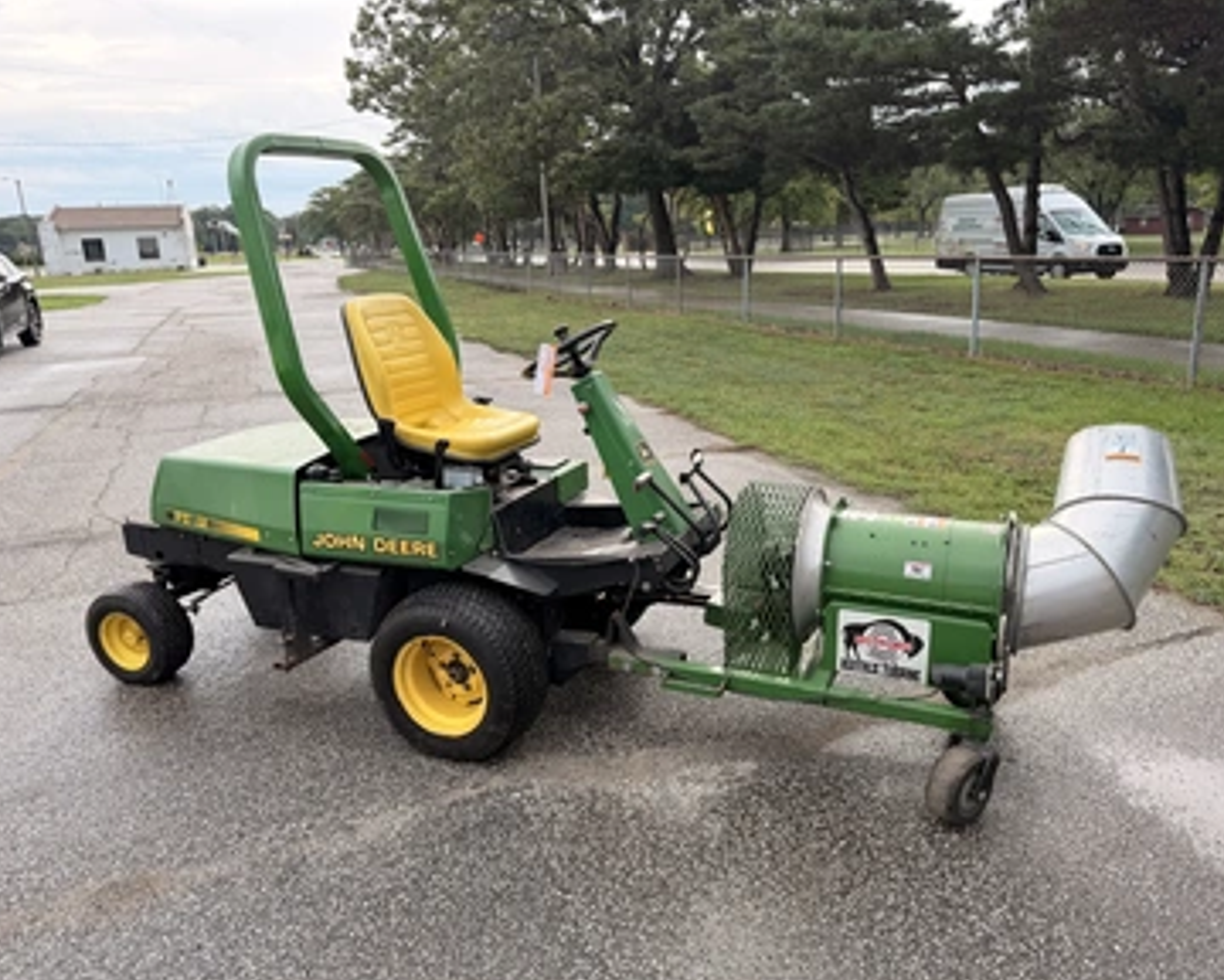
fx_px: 942
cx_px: 653
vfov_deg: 54.9
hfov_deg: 66.0
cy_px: 507
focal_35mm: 26
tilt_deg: -13.1
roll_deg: +4.0
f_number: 1.78
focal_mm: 6.76
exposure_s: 1/637
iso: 80
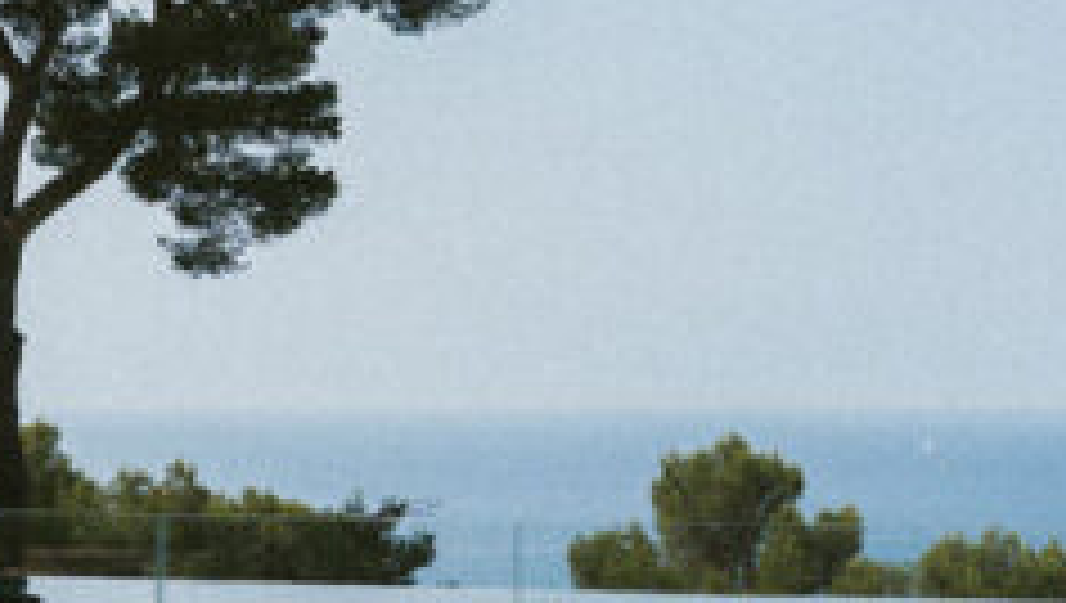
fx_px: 2349
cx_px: 652
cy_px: 135
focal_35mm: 83
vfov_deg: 14.6
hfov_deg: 25.5
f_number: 4
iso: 64
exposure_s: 1/500
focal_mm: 24
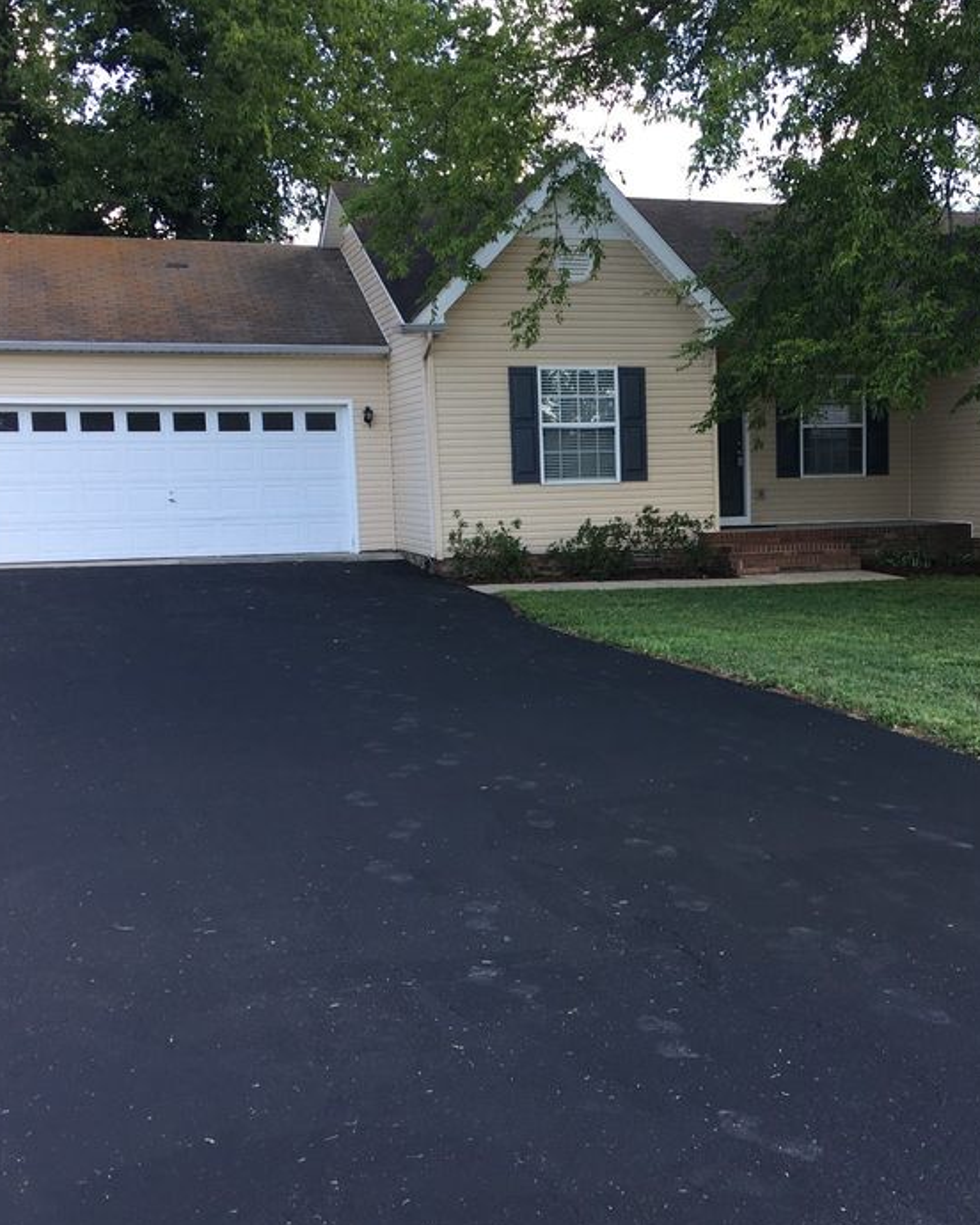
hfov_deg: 35.2
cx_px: 691
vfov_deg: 43.8
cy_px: 680
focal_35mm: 42
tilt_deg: -7.1
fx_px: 1523
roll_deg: +0.3
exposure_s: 1/159
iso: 25
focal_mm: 4.15
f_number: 2.2
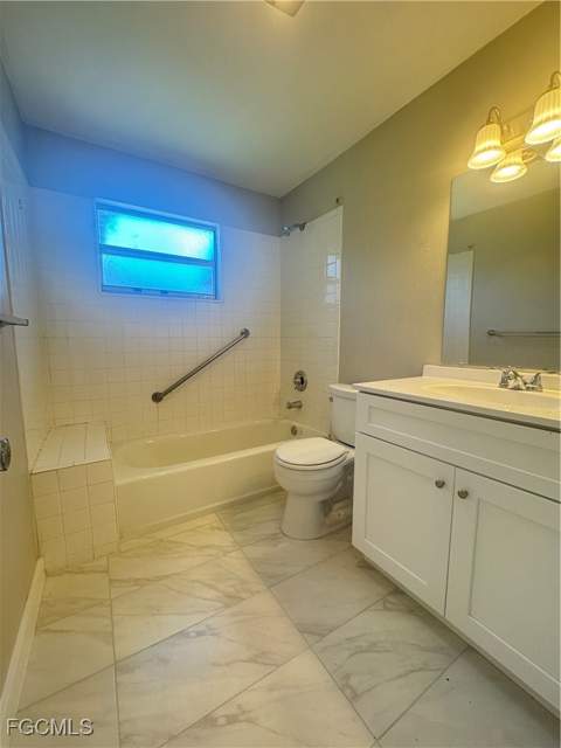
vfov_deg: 102.1
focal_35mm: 14
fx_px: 303
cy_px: 374
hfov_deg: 85.7
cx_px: 280
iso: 160
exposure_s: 1/120
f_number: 2.2
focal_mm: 2.22
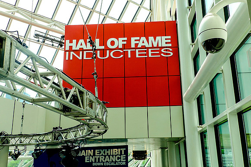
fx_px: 265
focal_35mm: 38
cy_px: 84
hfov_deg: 50.7
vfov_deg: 35.1
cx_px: 126
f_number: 7.1
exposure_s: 1/220
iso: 400
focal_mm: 25.4
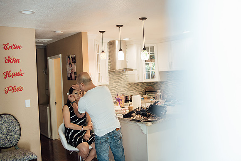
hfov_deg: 52.0
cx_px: 123
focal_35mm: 37
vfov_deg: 36.1
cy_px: 79
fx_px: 247
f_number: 1.8
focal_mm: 35
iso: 640
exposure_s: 1/250
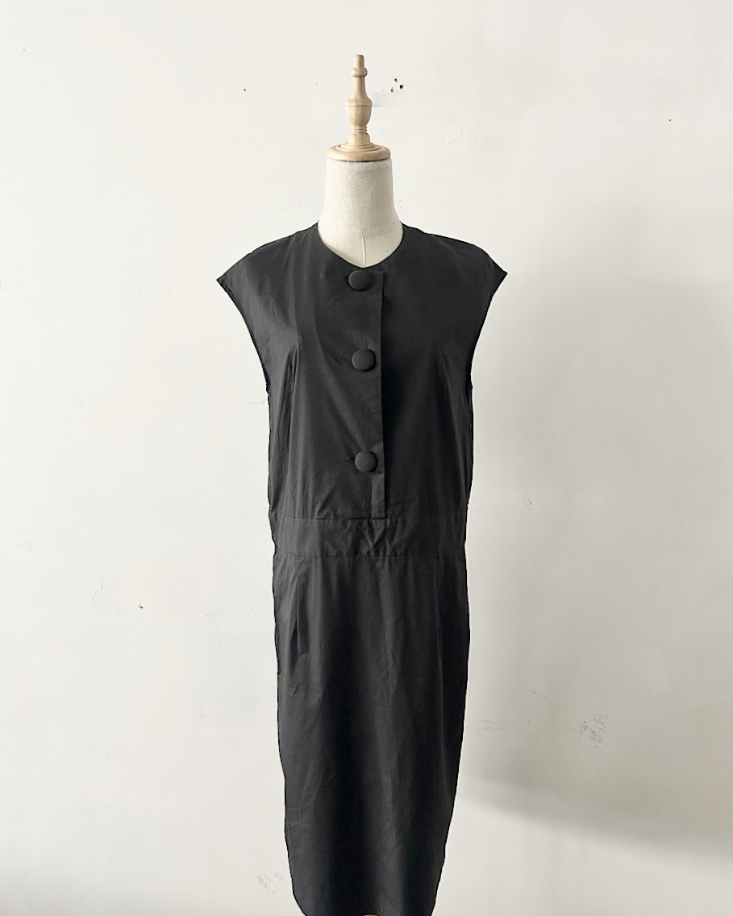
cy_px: 487
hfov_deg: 51.5
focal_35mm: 28
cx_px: 364
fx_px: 759
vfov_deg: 62.2
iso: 400
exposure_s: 1/60
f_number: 1.5
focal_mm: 5.7
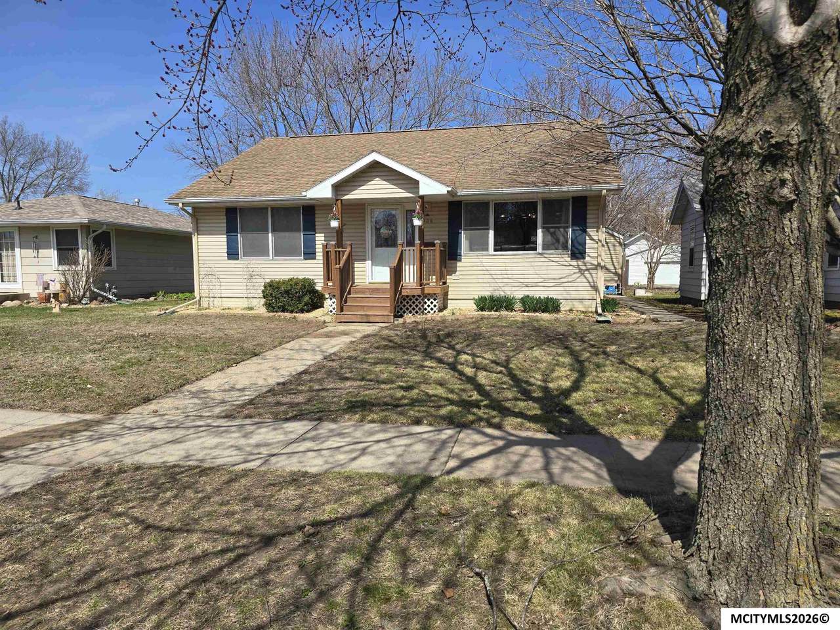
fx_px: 558
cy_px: 315
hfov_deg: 73.9
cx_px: 420
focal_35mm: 23
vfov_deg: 58.9
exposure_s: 1/827
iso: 12
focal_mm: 6.3
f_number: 1.7
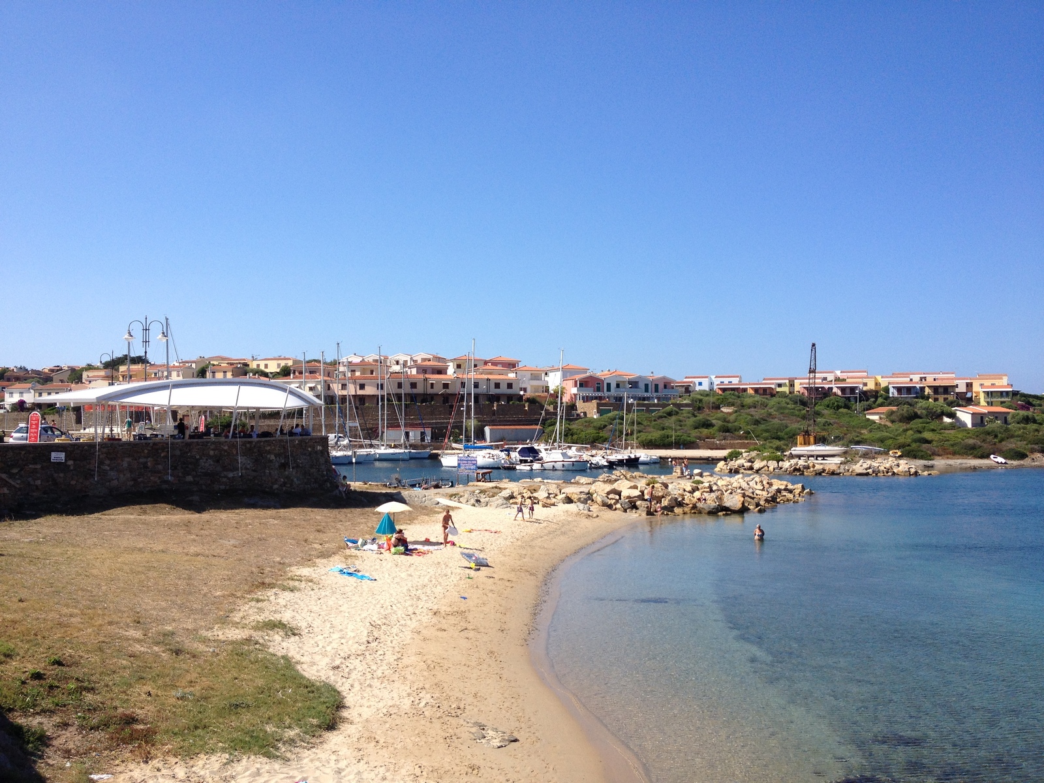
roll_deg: -0.2
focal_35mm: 35
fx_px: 1056
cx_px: 522
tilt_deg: -0.6
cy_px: 392
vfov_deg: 40.7
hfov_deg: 52.6
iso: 50
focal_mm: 4.28
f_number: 2.4
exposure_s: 1/1842
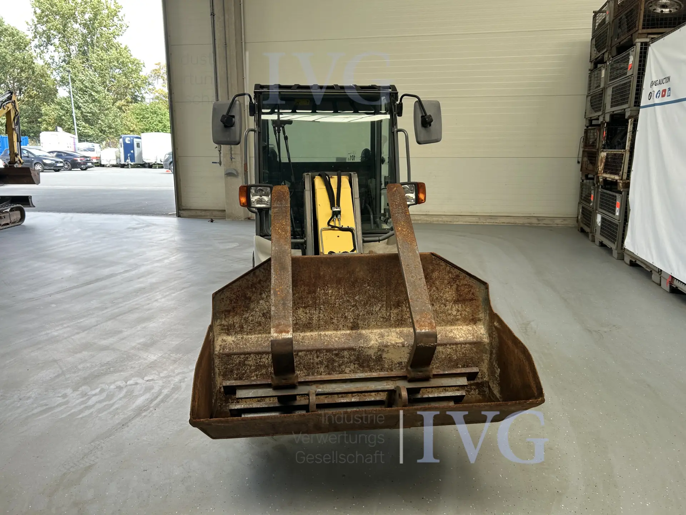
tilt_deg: -7.7
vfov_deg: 53.1
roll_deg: -0.5
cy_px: 258
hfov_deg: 67.3
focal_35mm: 26
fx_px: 515
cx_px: 343
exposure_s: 1/167
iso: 40
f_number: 1.5
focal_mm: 5.7
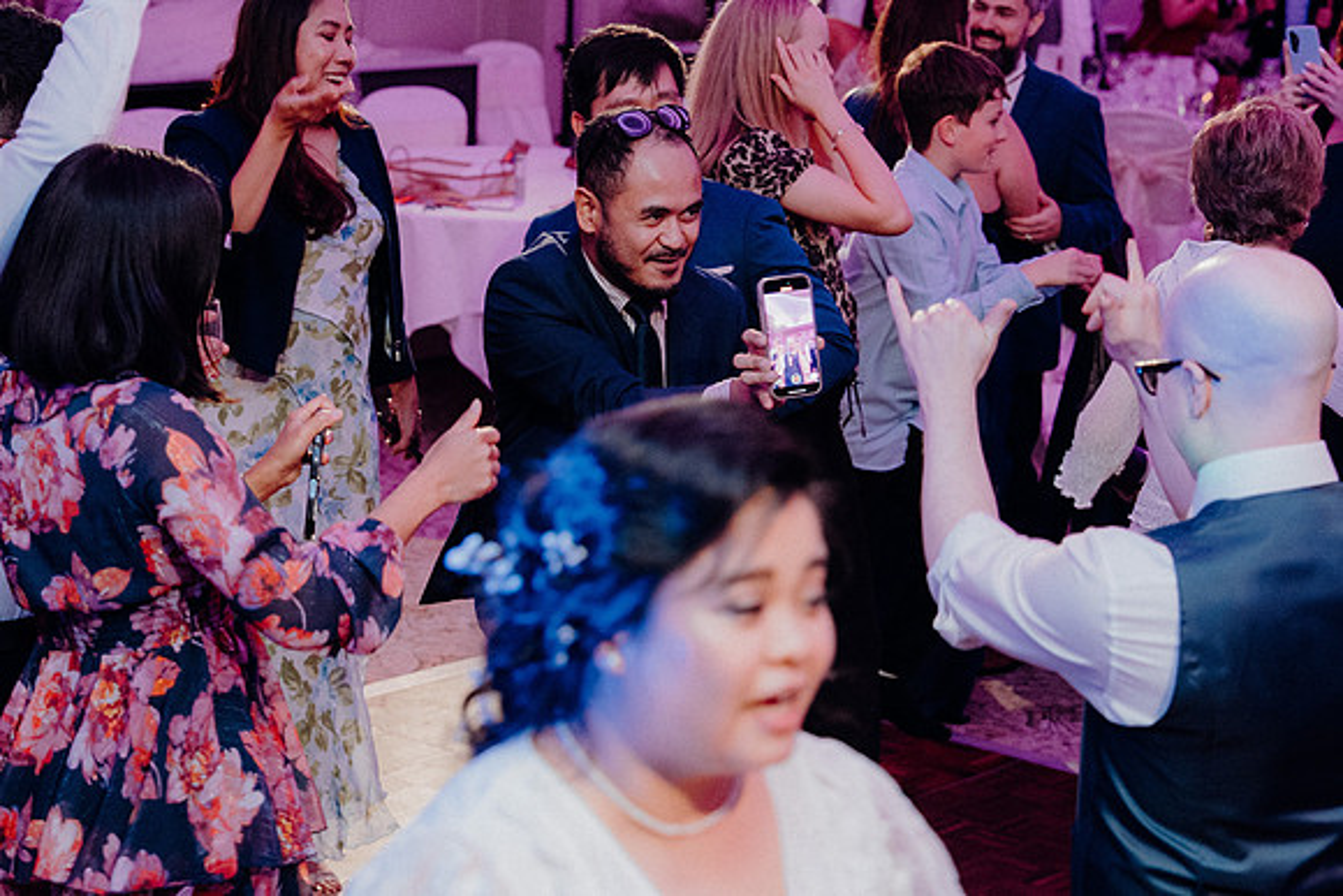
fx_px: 3022
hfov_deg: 25.1
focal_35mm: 81
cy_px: 448
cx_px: 672
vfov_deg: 16.9
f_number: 3.5
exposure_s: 1/160
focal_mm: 54
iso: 3200
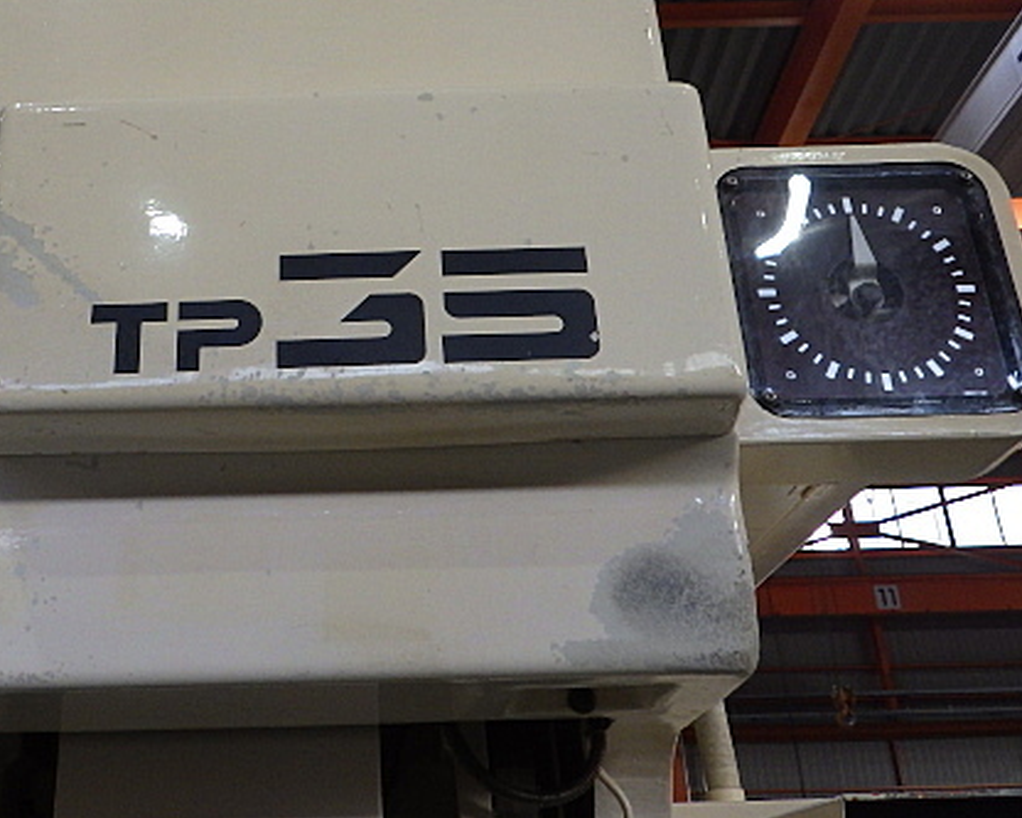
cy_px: 258
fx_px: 1271
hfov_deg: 43.2
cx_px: 337
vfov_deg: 35.3
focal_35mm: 42
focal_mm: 5
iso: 125
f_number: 3.5
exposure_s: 1/45
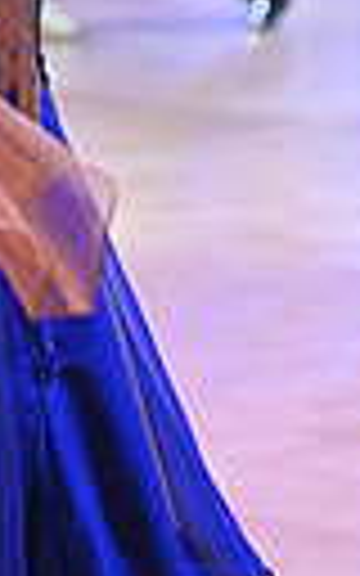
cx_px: -142
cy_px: -513
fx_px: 5070
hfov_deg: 4.1
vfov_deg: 6.3
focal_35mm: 323
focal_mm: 70
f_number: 5
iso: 4000
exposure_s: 1/400
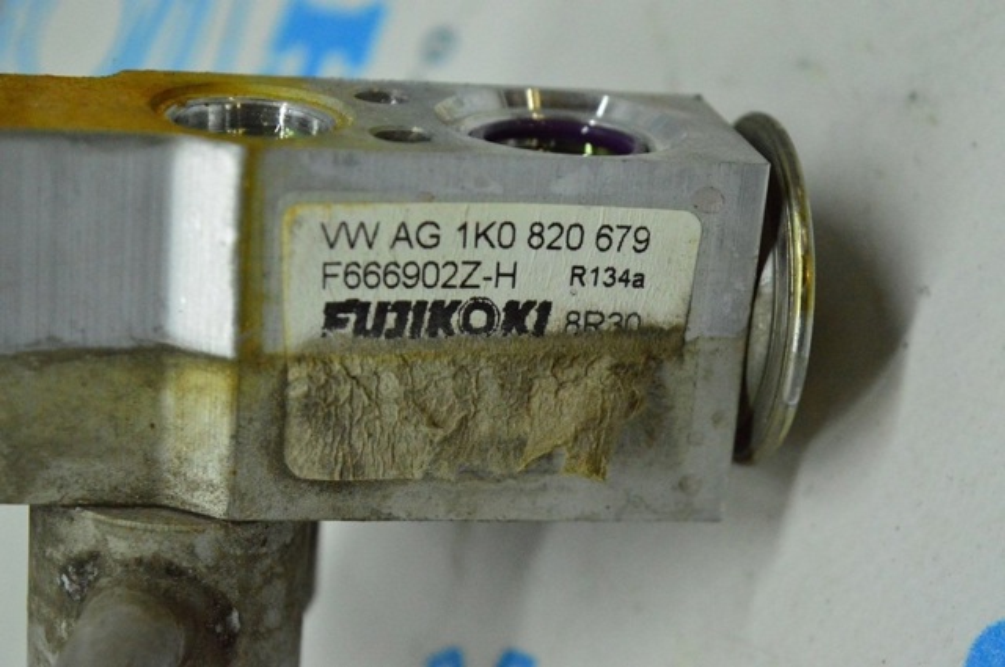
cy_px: 334
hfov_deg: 24.6
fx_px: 2300
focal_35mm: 82
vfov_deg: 16.5
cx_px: 502
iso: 6400
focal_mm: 55
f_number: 5.6
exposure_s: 1/640
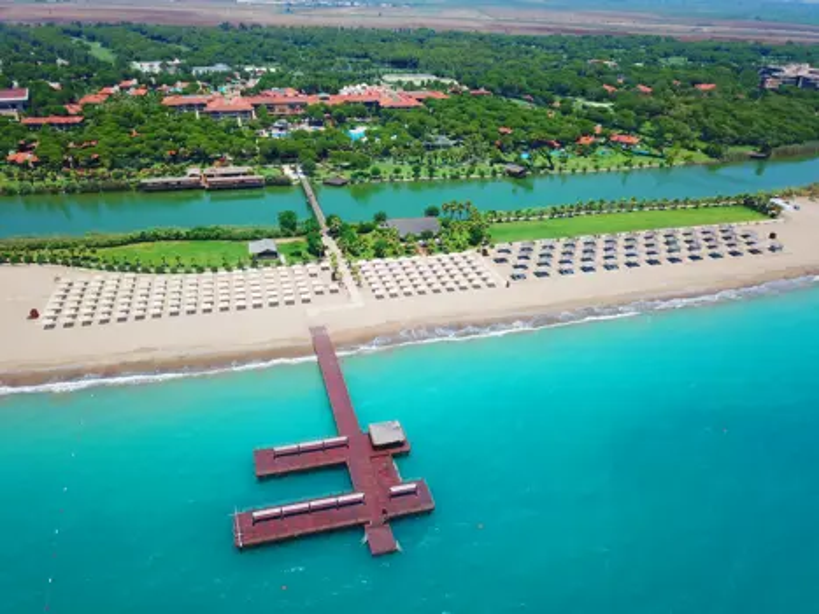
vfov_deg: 53.0
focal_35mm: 26
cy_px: 307
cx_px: 410
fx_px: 615
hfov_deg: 67.3
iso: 100
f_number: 2.2
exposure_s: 1/603
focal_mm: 4.73
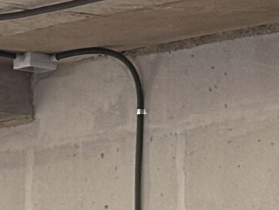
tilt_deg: -3.1
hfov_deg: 5.7
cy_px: 626
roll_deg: -0.3
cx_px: -196
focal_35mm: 343
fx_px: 2766
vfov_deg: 4.2
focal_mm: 6.86
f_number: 1.78
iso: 80
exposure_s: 1/50
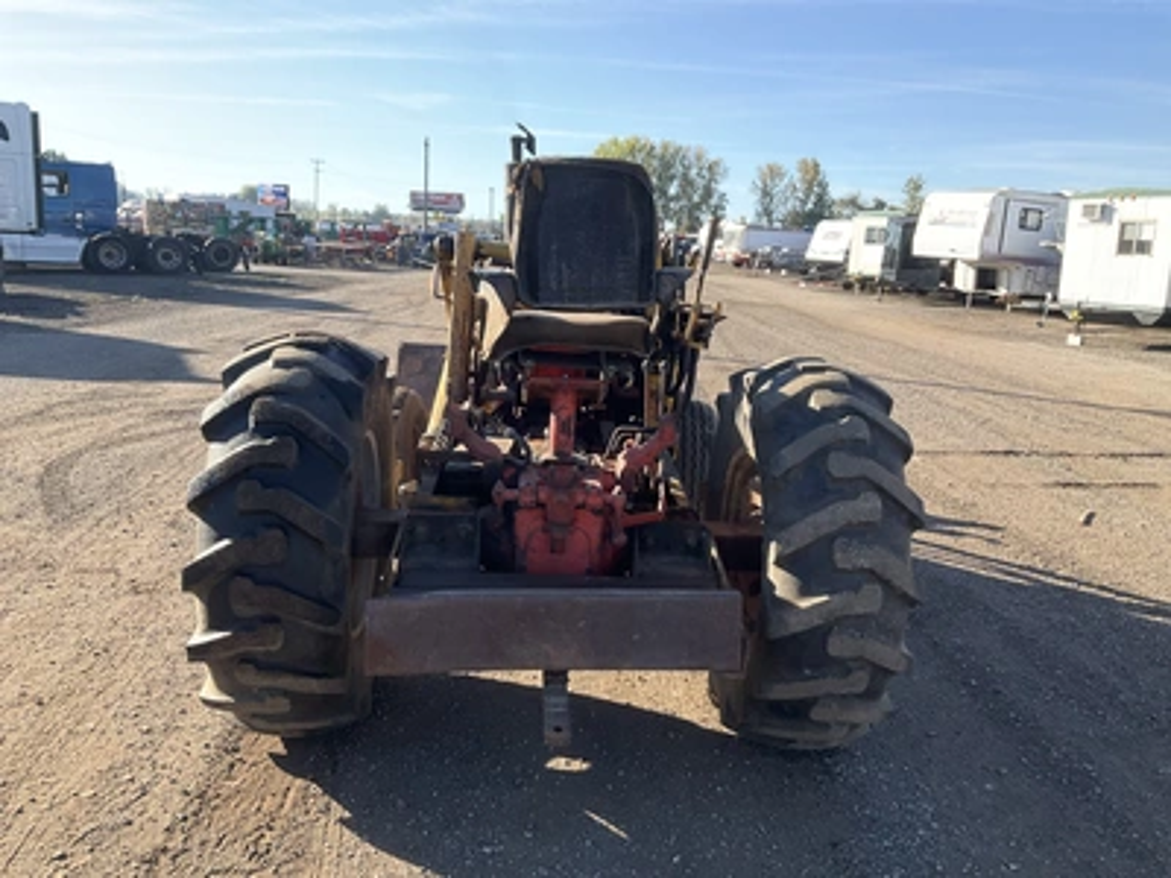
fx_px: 981
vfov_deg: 48.2
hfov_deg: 61.7
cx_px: 586
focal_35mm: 29
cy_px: 439
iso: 25
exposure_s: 1/691
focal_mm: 3
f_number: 1.8
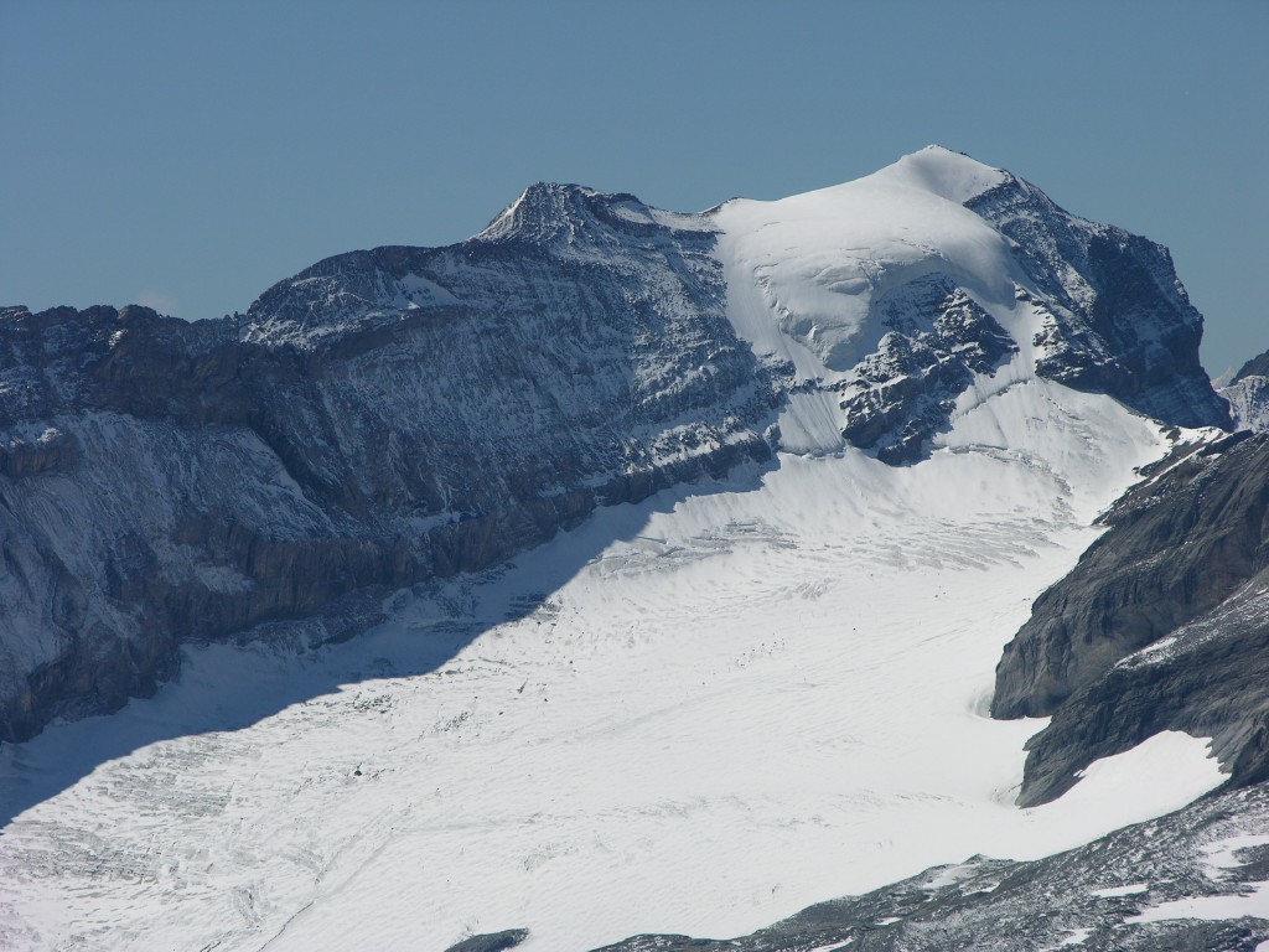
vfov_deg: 6.8
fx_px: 8065
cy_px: 476
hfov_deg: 9.0
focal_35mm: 220
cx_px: 634
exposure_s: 1/488
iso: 50
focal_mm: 56.7
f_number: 7.3
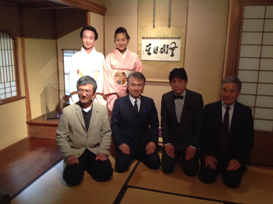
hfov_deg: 52.7
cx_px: 136
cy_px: 102
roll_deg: -1.2
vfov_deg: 40.6
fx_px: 276
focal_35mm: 35
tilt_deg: -10.8
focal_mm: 4.28
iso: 200
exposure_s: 1/15
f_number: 2.4
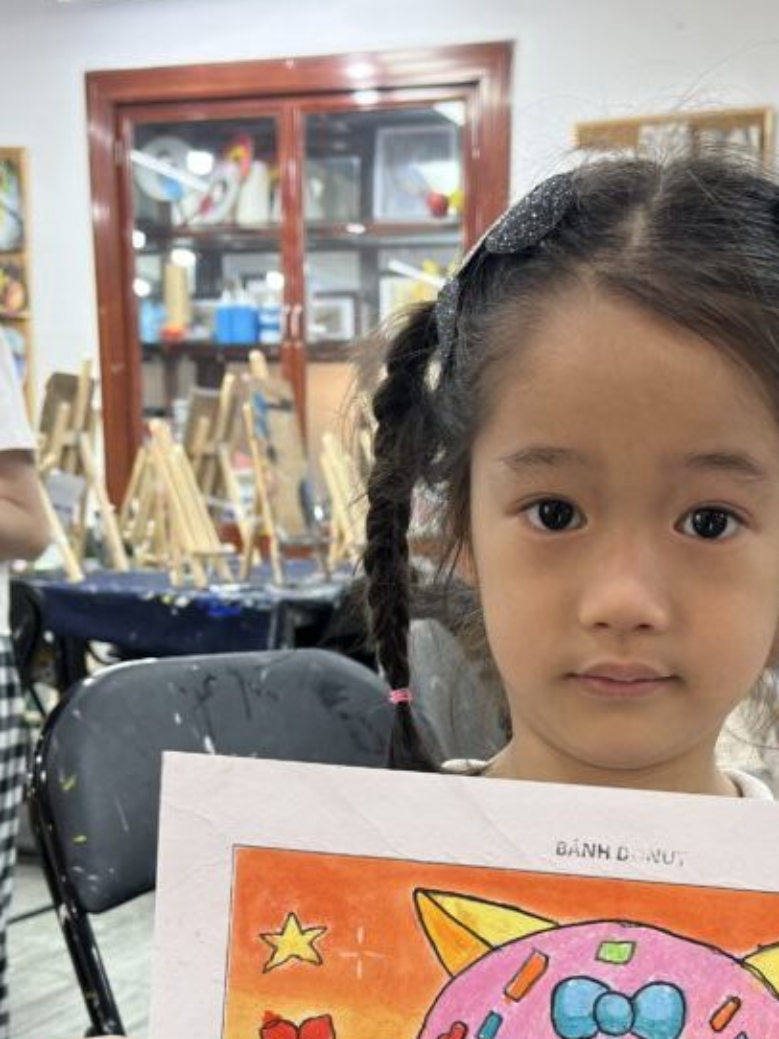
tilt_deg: -15.7
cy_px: 889
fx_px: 1441
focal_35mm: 48
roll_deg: -1.0
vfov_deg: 37.6
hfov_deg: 30.0
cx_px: 530
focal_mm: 5.1
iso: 80
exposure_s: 1/50
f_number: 1.6
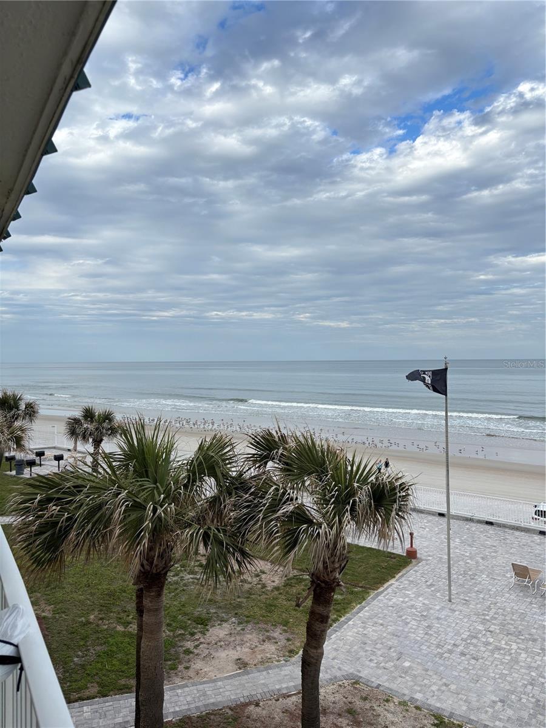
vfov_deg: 67.3
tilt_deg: -1.7
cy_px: 364
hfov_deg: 53.1
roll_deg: -0.4
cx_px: 273
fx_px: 547
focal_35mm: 26
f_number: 1.6
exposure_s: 1/2513
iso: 50
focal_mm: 5.96
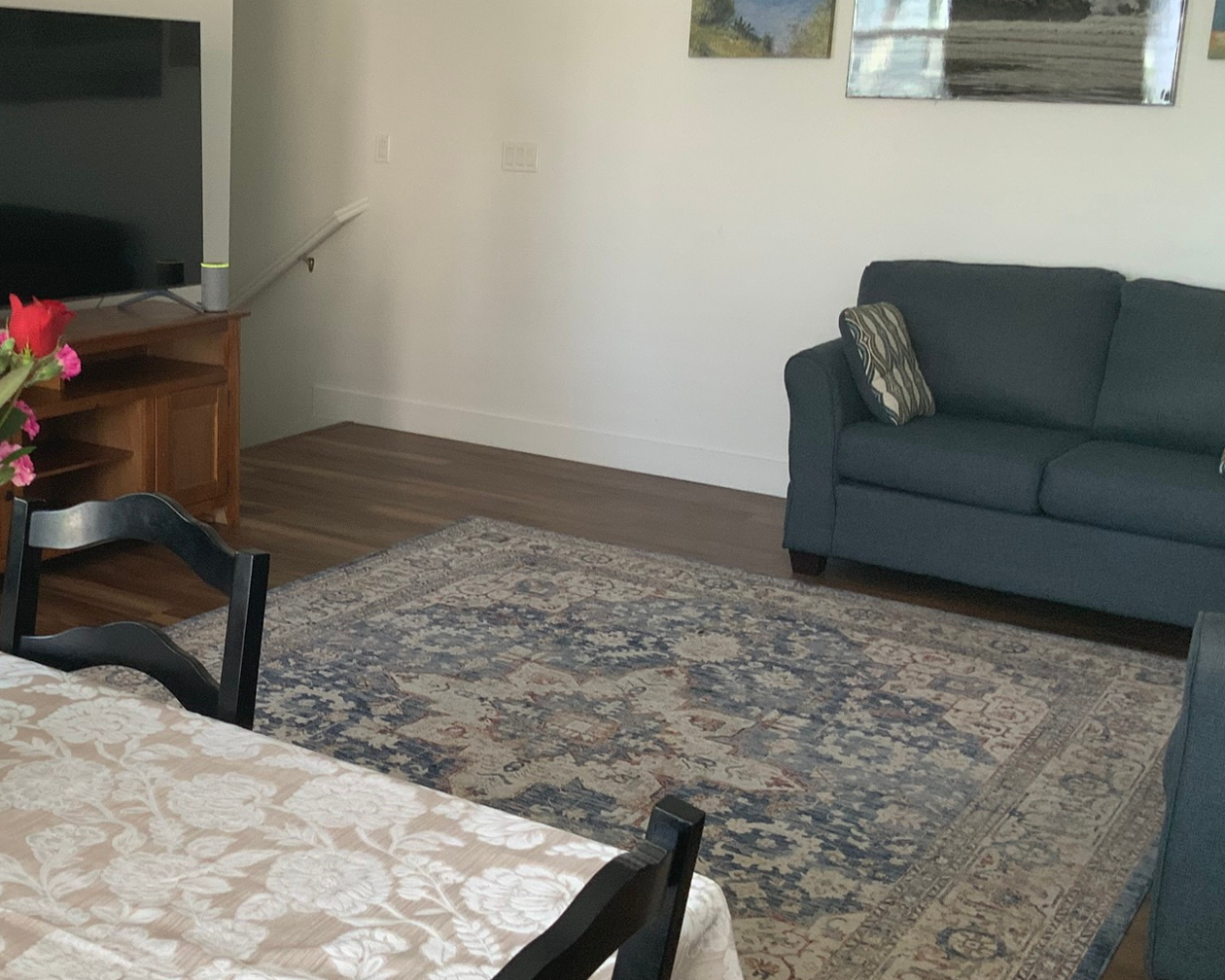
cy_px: 458
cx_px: 335
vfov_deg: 32.7
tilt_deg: -12.3
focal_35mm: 46
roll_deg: -1.5
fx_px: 1668
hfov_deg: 39.4
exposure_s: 1/60
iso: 80
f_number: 1.8
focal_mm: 3
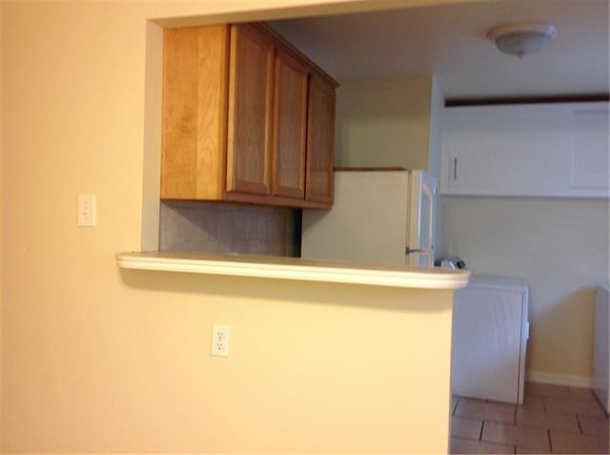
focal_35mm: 35
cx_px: 305
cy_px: 228
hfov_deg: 52.7
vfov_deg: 40.5
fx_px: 615
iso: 100
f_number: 2.4
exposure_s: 1/15
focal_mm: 4.28
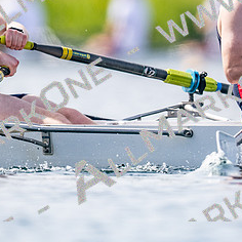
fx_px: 14862
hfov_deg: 0.9
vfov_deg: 0.9
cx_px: 282
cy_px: 46
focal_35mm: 1879
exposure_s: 1/2500
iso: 200
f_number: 4
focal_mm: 600
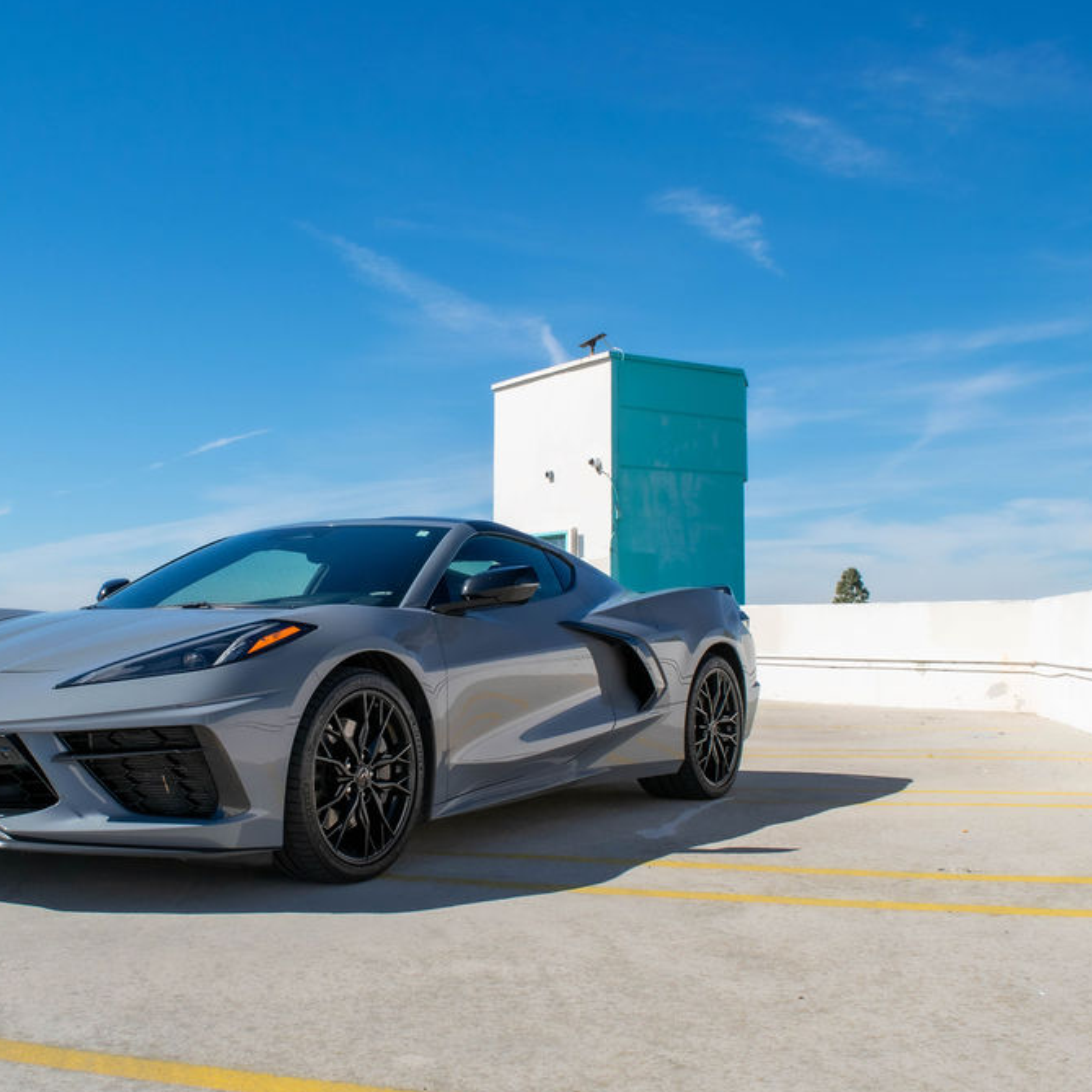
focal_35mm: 39
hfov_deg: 42.3
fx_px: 1392
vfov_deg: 42.8
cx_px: 372
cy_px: 552
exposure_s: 1/500
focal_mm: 20
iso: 200
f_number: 11
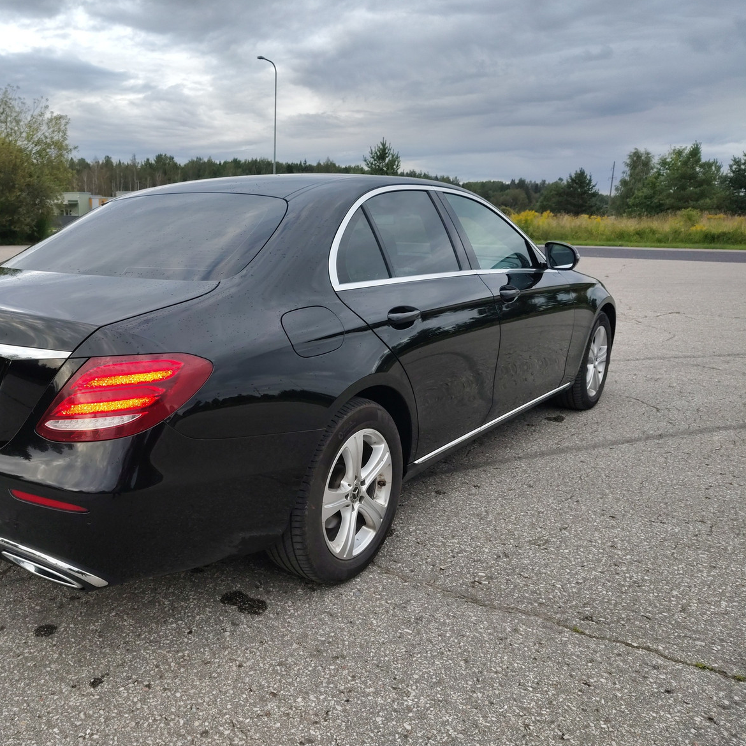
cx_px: 239
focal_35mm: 29
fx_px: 707
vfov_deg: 55.6
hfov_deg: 54.3
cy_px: 374
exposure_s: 1/199
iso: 100
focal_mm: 5.56
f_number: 1.8
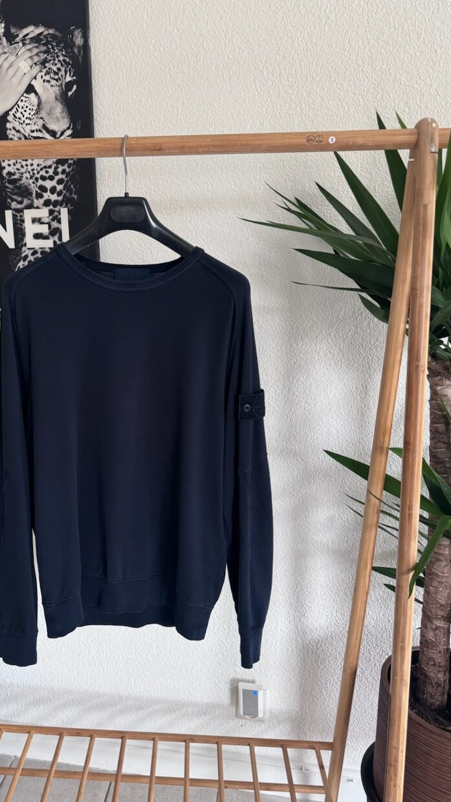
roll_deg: -0.5
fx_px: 574
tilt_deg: -13.5
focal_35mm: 27
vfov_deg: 69.9
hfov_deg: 42.2
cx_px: 145
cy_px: 404
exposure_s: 1/60
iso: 250
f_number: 1.78
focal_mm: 6.76
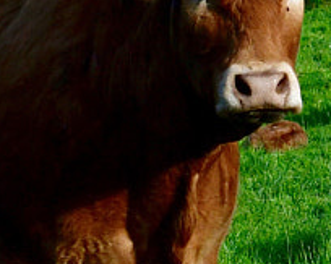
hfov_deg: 3.0
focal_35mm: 626
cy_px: -134
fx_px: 6130
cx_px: 1006
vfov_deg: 2.5
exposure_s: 1/400
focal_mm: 85
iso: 1000
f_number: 14
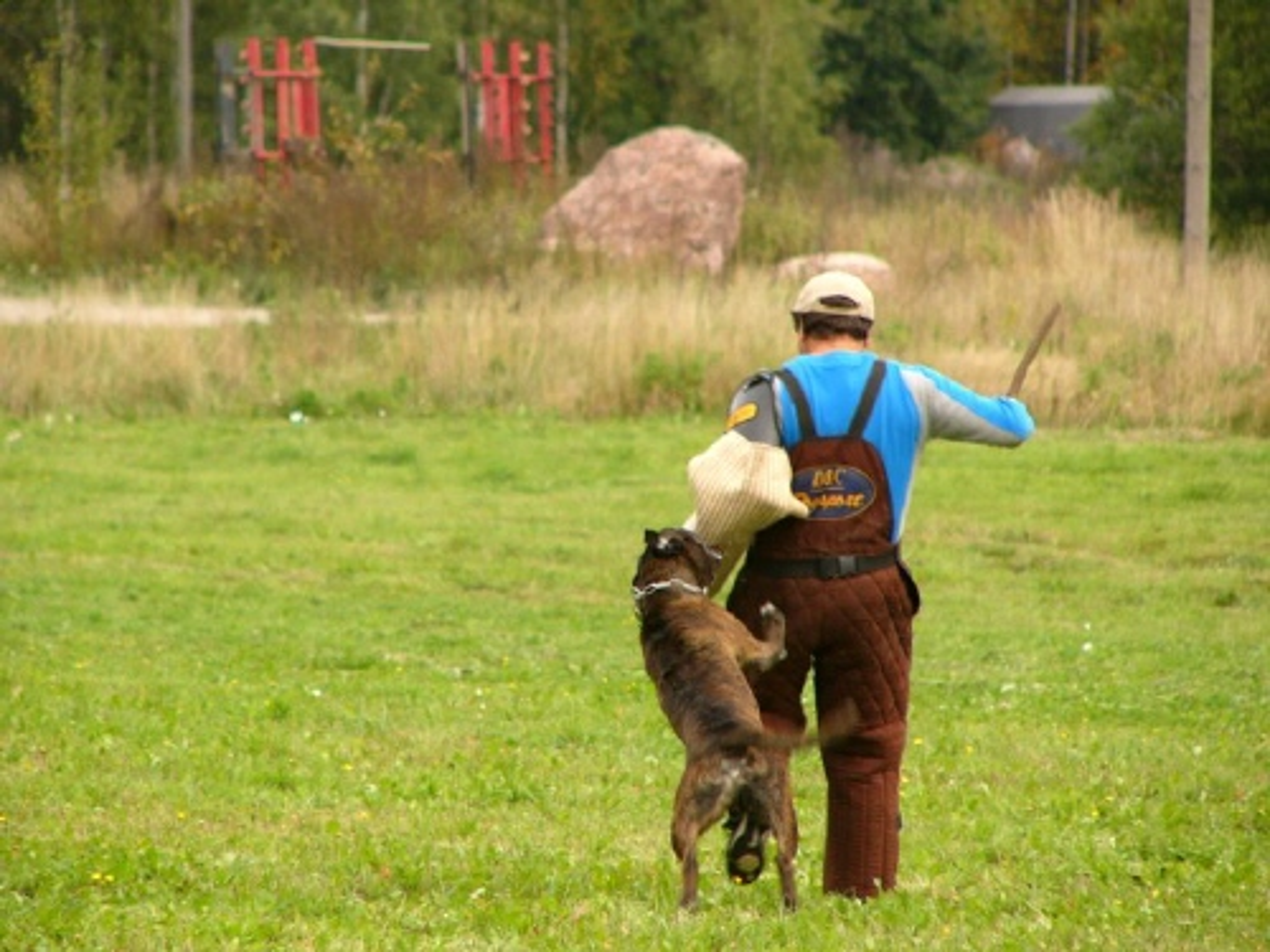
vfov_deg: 3.4
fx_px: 15849
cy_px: 476
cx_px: 635
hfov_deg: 4.6
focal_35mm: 432
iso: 50
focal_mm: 72
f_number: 3.7
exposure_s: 1/100
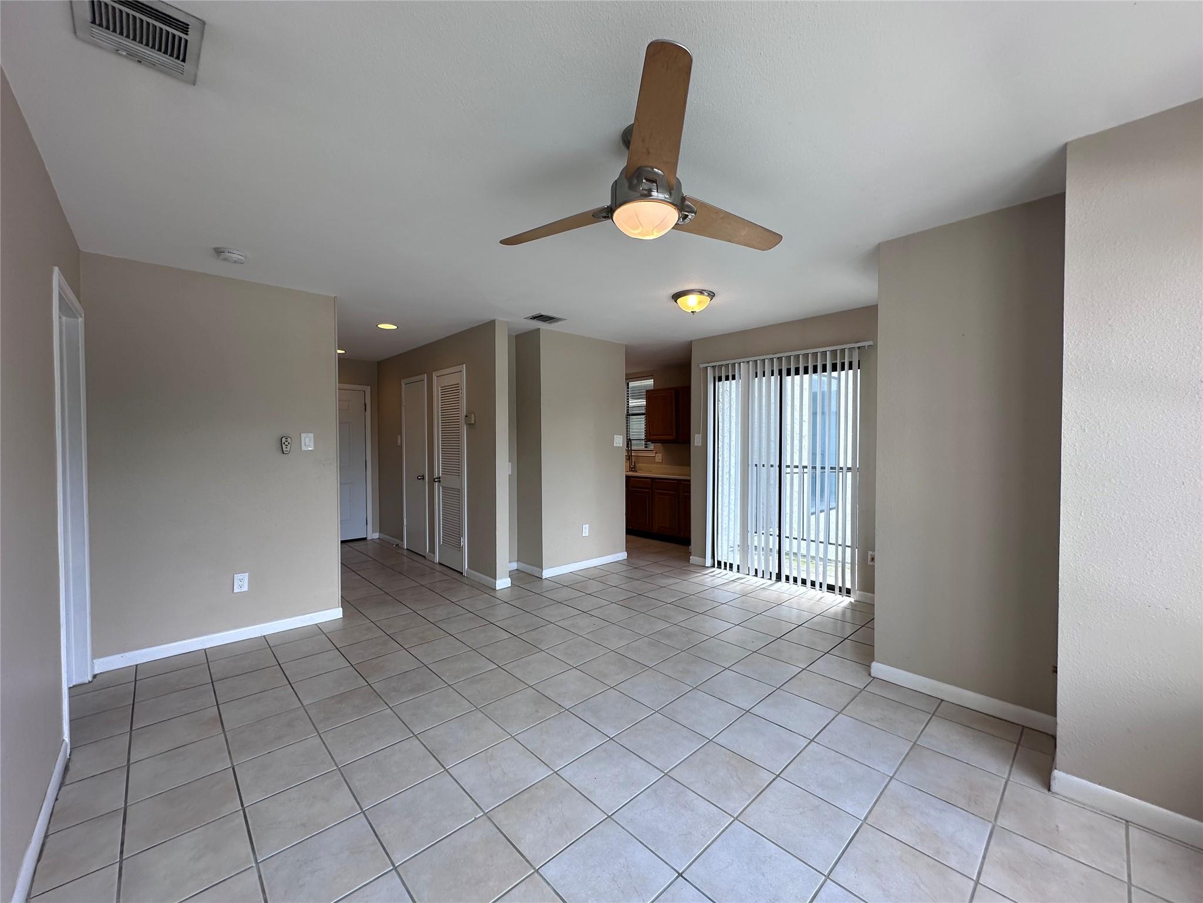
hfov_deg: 102.1
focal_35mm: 14
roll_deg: -0.7
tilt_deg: -1.9
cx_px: 602
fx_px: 487
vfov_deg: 85.7
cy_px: 452
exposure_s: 1/147
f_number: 2.2
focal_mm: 2.22
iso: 40
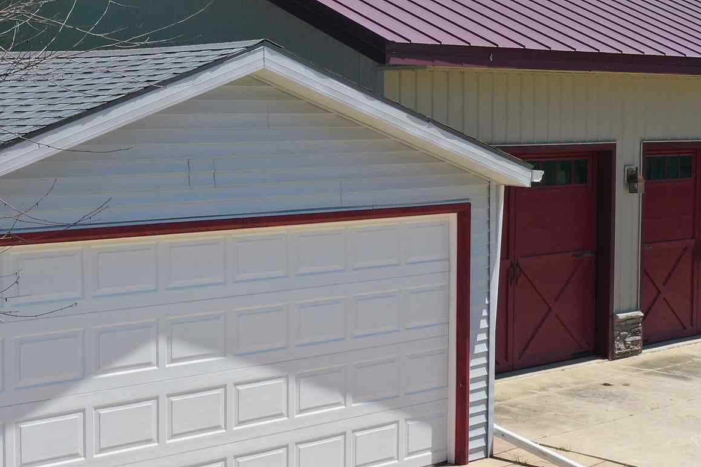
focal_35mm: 74
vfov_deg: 18.4
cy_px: 198
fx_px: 1441
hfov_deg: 27.3
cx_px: 411
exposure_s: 1/500
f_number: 6.3
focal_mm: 10.26
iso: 100
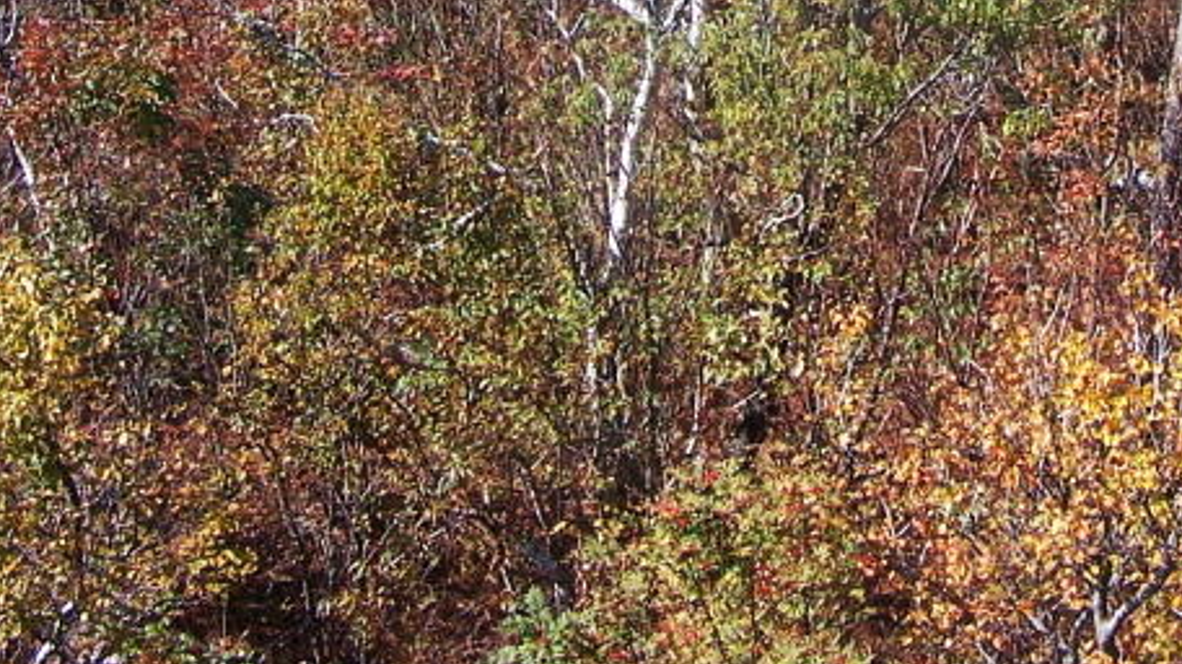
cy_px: -301
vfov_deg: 12.4
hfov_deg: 22.8
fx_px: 2913
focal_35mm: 93
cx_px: 804
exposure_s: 1/800
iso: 80
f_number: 2.8
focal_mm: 6.3
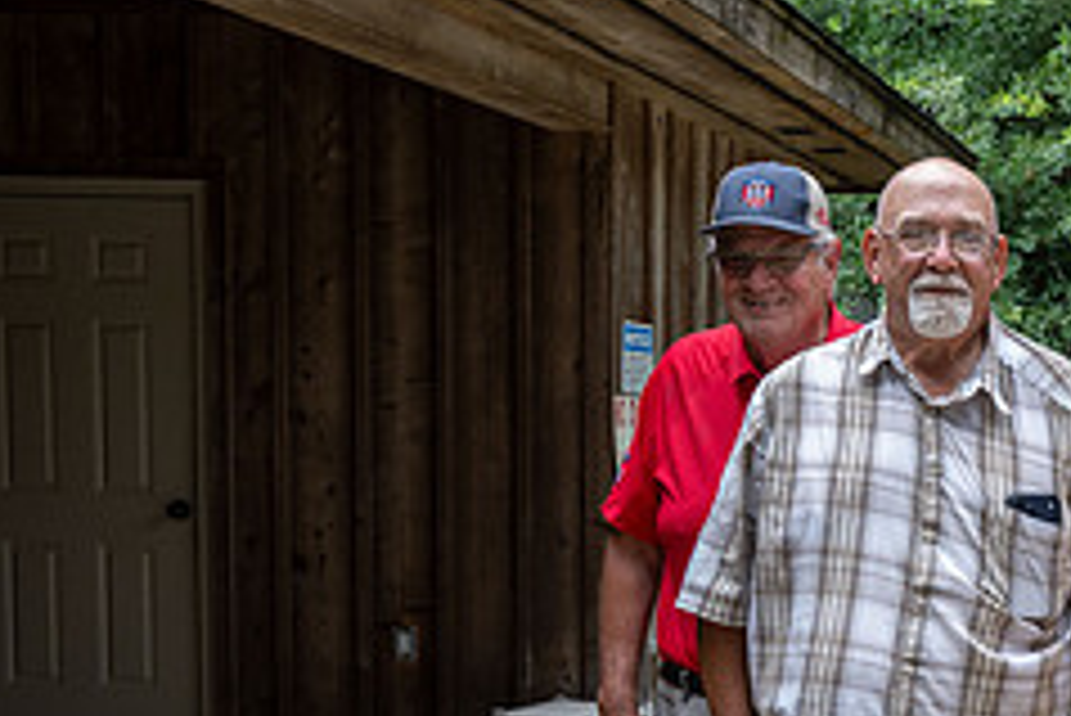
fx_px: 2143
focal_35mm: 72
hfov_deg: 26.0
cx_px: 1170
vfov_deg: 18.7
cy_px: 633
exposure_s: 1/100
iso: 720
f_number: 5
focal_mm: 29.5
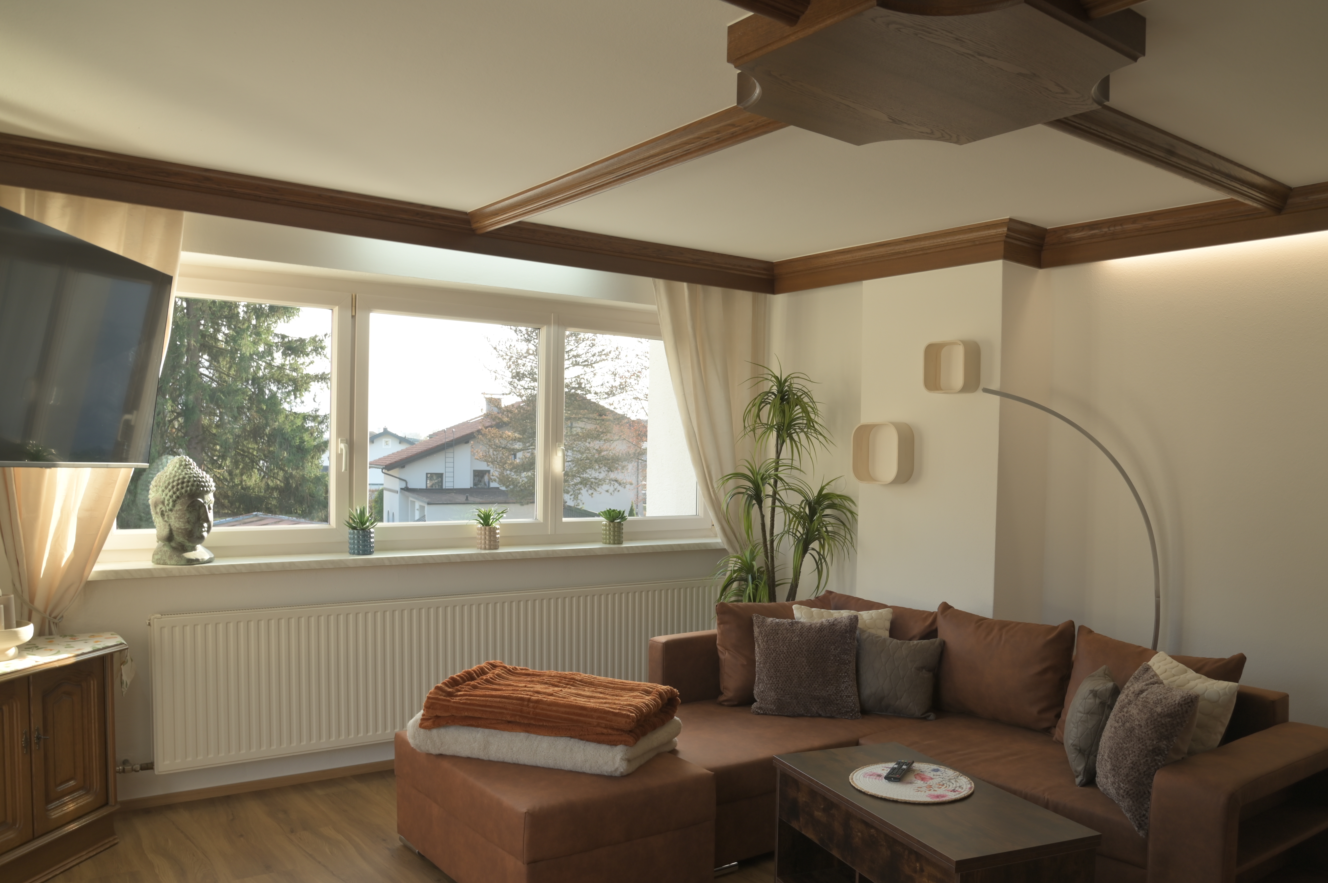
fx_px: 995
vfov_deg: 47.8
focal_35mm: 27
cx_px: 666
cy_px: 494
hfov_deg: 67.4
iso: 125
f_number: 9
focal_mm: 24
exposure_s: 1/15
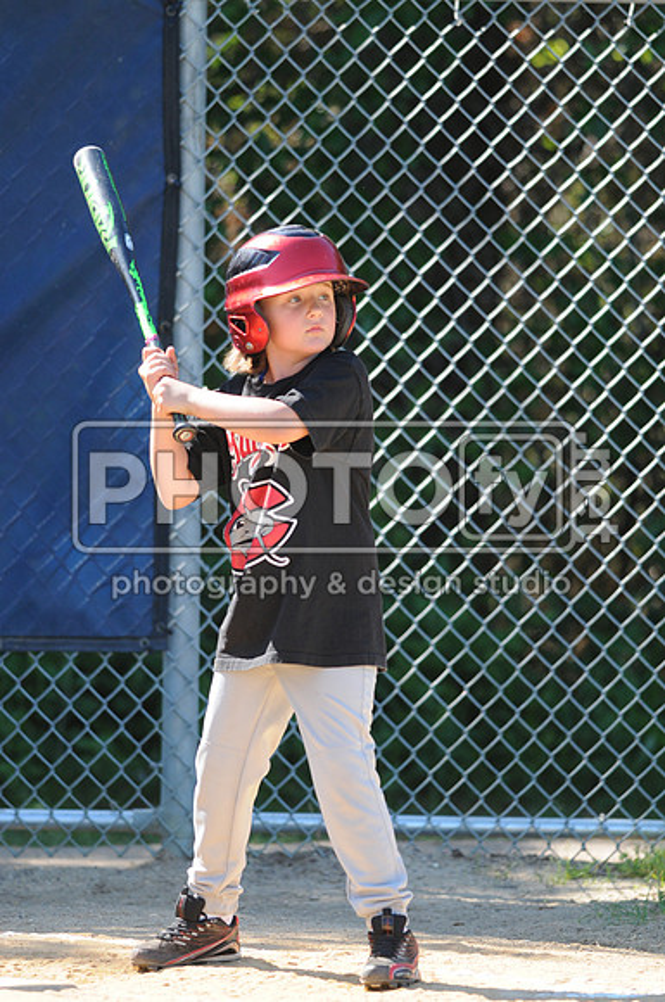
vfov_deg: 4.6
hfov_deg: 3.0
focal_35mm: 450
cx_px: 332
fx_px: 12505
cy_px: 501
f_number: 4
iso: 400
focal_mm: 300
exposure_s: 1/800
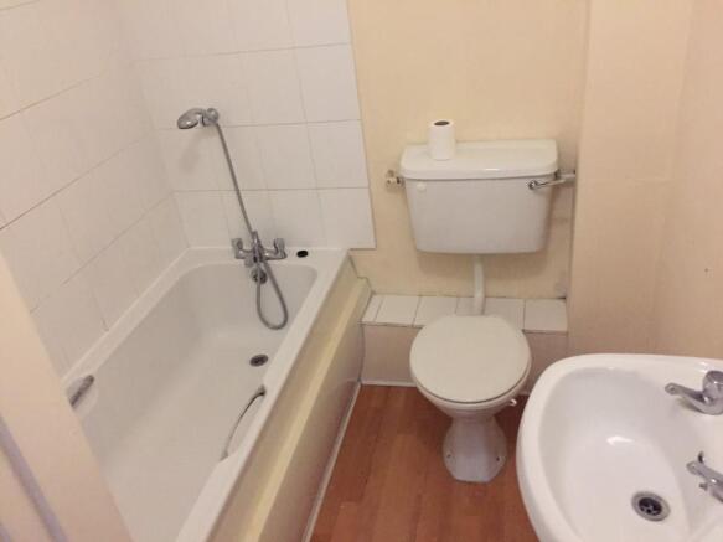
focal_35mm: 29
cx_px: 362
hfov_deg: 61.7
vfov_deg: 48.2
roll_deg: +7.8
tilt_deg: -28.8
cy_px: 271
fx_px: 606
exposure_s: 1/17
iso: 400
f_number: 2.2
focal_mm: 4.15
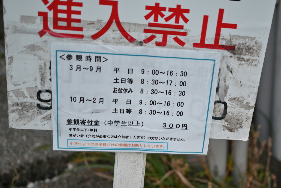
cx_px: 140
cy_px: 94
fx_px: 390
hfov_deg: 39.6
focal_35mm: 50
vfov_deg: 27.0
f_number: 3
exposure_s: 1/20
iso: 100
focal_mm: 50
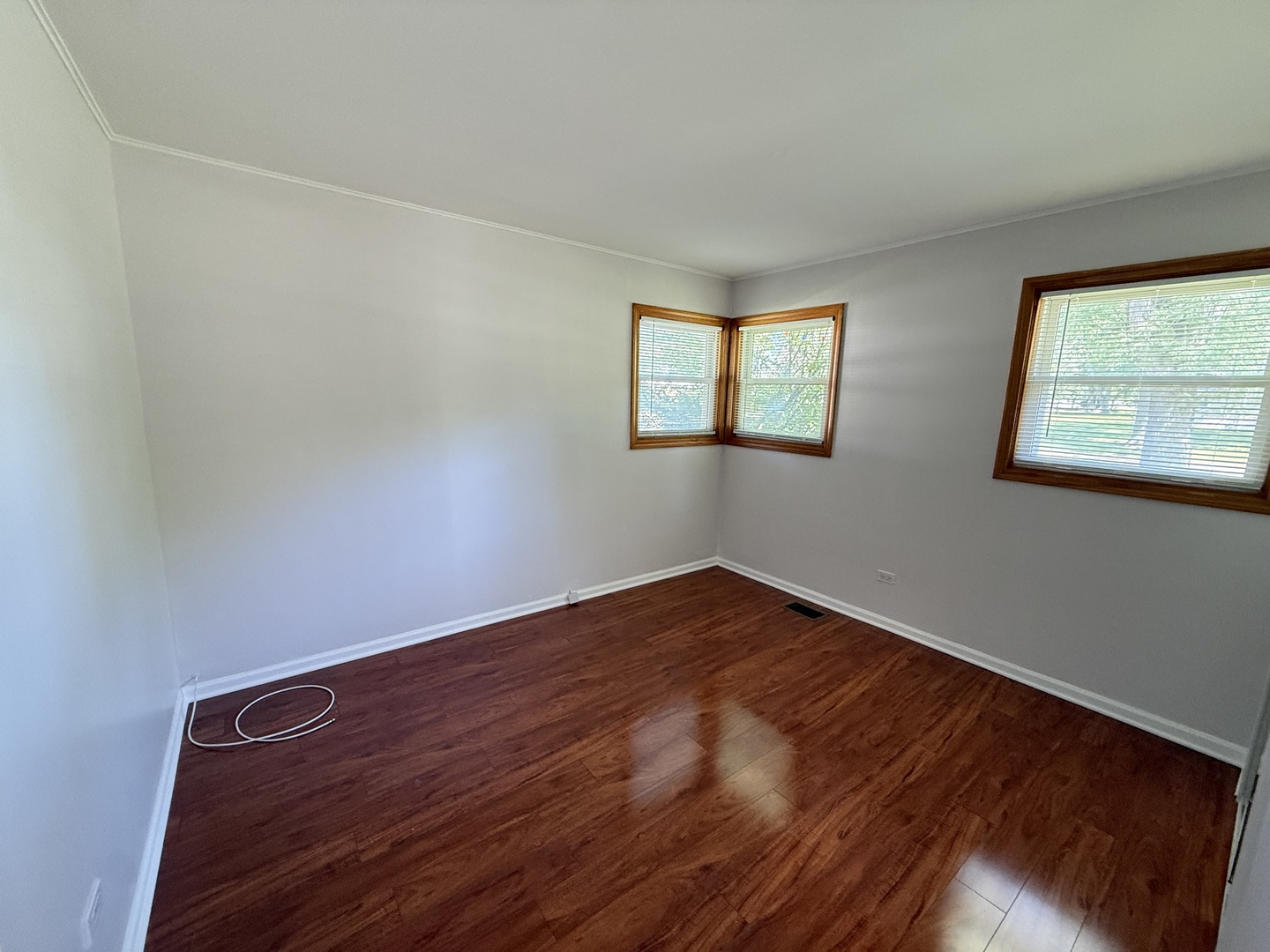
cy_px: 476
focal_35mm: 14
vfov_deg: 85.7
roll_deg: -1.8
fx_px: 514
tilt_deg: -9.2
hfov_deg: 102.1
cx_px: 635
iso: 320
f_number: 2.2
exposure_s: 1/61
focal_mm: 2.22
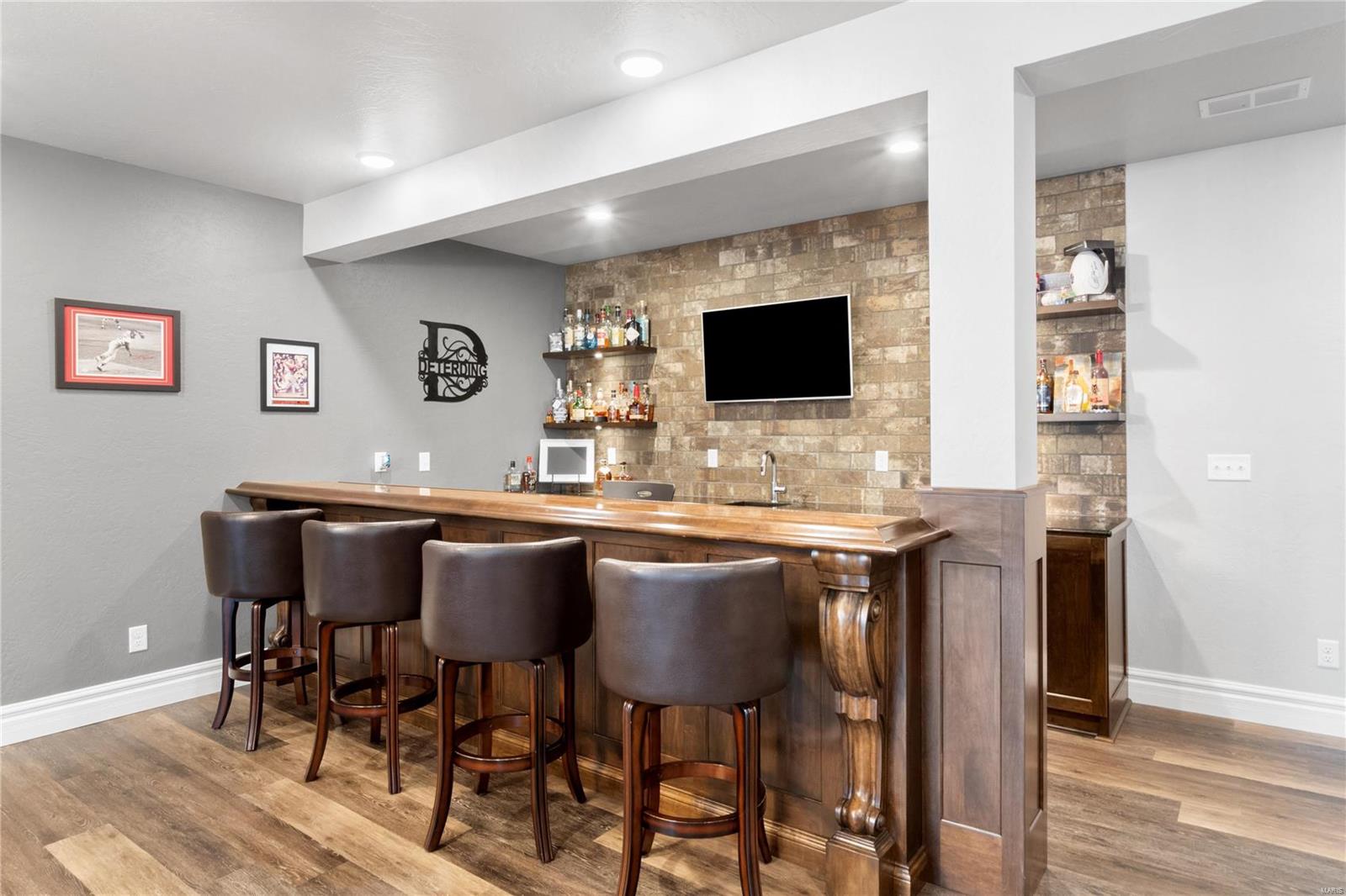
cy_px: 448
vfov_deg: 61.9
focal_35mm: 20
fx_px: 748
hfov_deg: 84.0
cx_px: 673
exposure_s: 3.2
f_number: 10
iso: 400
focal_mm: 10
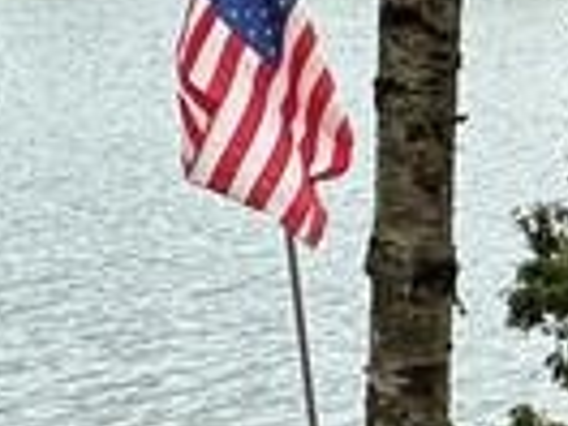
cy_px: 443
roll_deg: +0.4
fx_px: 1739
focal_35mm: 106
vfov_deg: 13.7
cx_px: 1016
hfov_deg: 15.9
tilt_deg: -16.3
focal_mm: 2.22
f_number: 2.2
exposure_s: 1/437
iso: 40
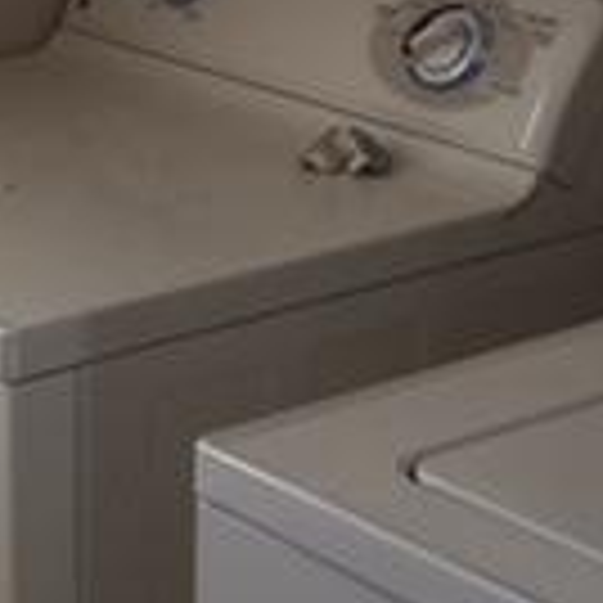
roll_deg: -0.3
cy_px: 40
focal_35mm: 122
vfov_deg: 14.1
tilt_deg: -12.6
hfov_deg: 14.1
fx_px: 2404
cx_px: 32
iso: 40
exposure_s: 1/60
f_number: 2.2
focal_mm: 4.15
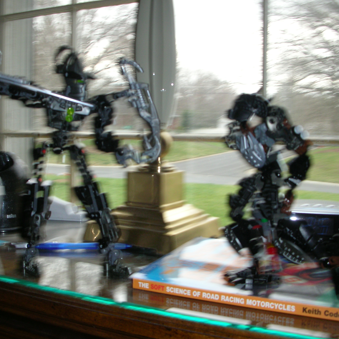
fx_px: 465
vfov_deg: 40.0
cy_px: 170
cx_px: 147
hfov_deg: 40.0
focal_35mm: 42
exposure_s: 1/30
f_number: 3
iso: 50
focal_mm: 5.8
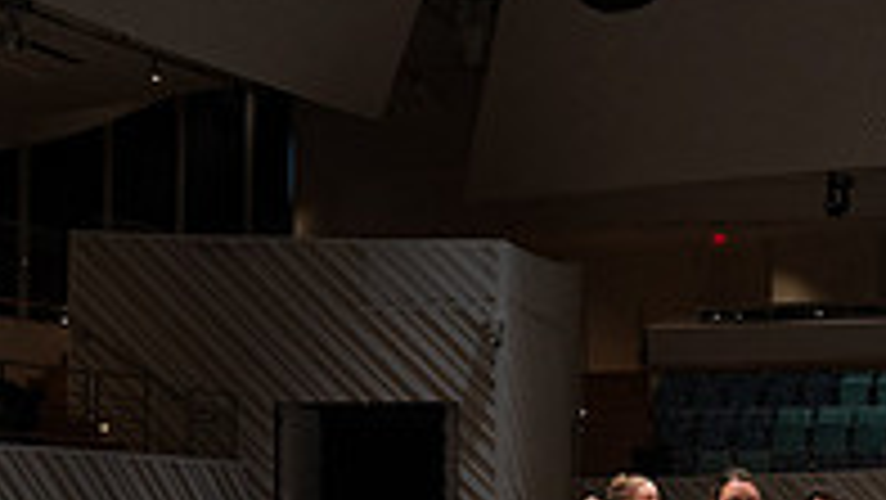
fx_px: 1739
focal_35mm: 74
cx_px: 724
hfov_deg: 27.9
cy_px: 552
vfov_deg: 15.9
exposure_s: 1/400
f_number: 4
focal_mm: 24
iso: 3200
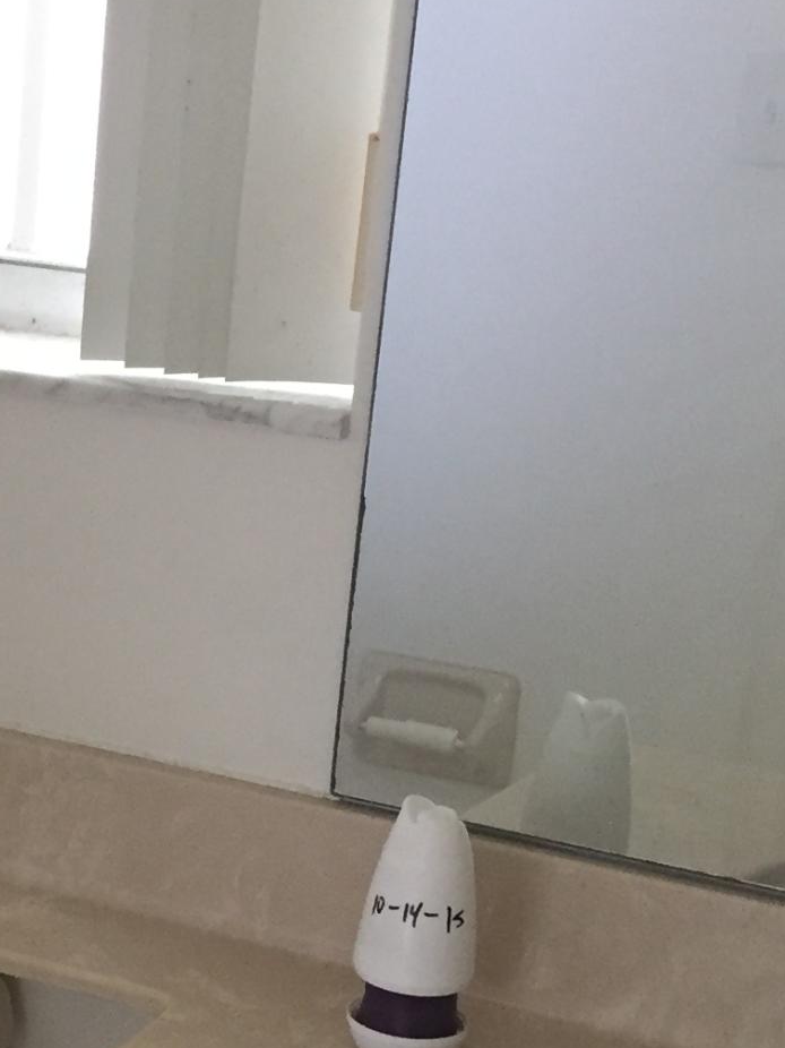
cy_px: 861
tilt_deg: -20.4
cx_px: -394
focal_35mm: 94
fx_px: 2844
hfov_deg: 14.6
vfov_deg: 20.6
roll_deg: -0.8
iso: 125
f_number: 2.2
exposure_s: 1/30
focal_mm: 4.15
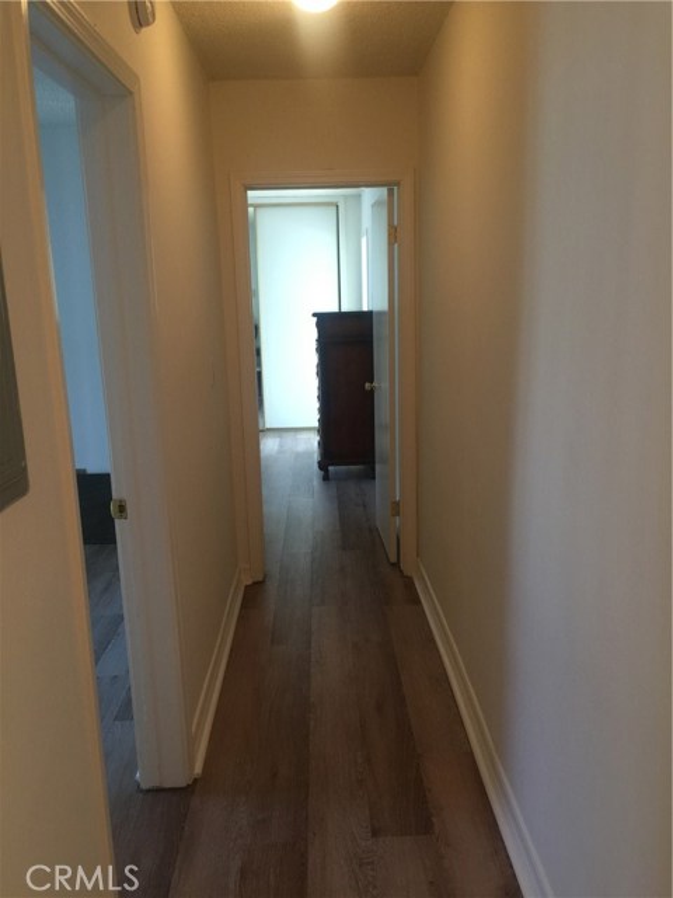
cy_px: 449
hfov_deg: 48.2
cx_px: 336
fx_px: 752
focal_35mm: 29
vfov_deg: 61.7
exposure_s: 1/15
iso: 80
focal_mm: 4.15
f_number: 2.2
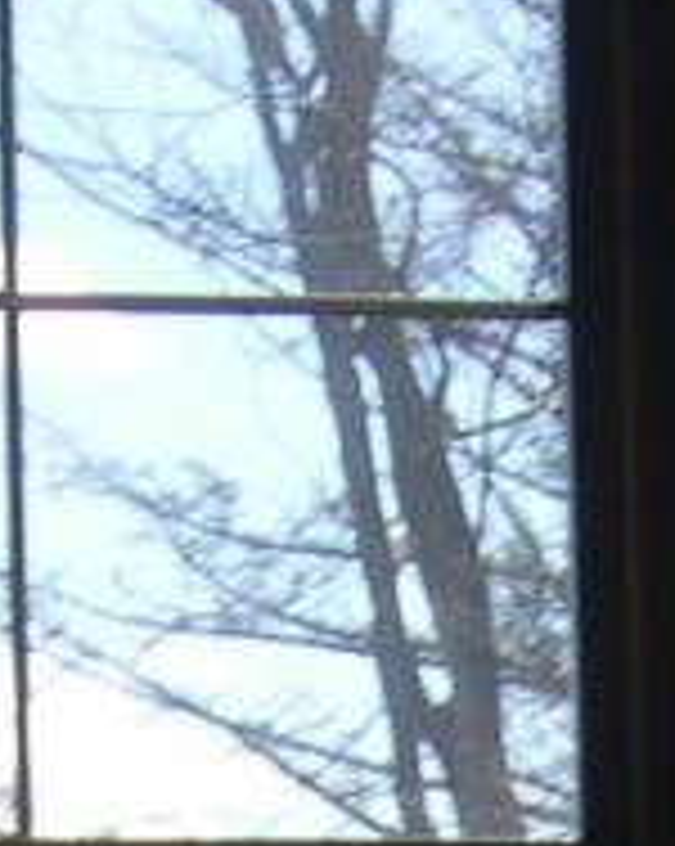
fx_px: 6328
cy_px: 2133
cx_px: 279
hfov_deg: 6.1
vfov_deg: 7.1
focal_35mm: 253
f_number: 7.6
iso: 100
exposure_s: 1/80.4
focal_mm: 8
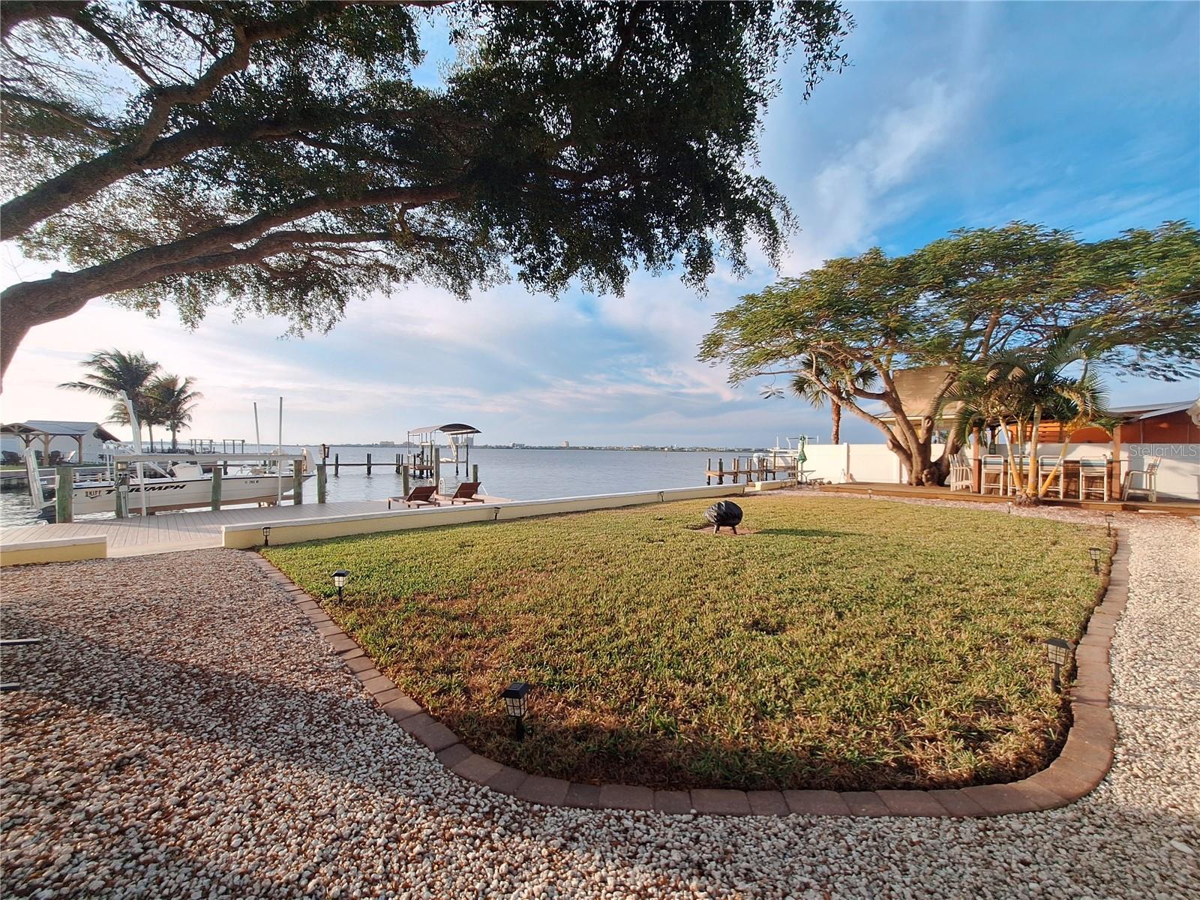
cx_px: 600
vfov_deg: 89.9
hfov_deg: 106.2
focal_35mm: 13
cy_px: 450
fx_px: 451
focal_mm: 1.74
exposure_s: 1/1037
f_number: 2.2
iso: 40
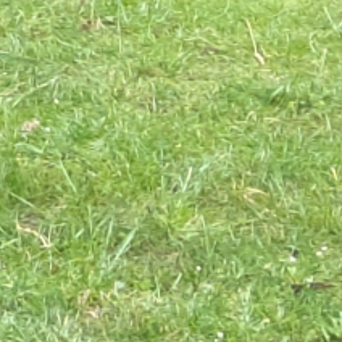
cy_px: -729
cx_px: -476
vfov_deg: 3.9
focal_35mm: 436
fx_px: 4873
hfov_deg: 3.9
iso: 47
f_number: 1.89
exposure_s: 1/360
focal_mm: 5.43
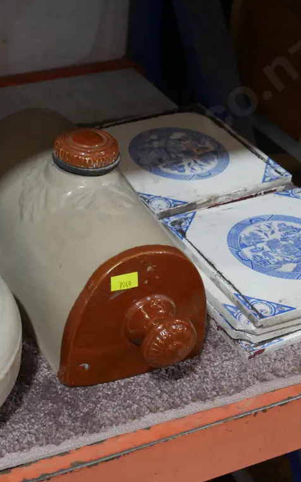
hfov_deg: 18.2
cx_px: 56
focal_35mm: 71
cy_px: 241
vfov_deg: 29.0
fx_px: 932
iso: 640
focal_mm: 25
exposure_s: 1/60
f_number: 5.3
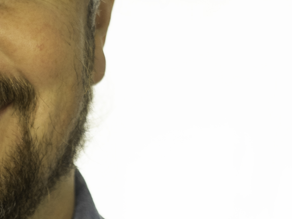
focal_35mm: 202
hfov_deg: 9.7
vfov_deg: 7.1
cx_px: -56
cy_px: 412
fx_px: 1704
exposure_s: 1/60
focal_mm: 41
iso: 200
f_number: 4
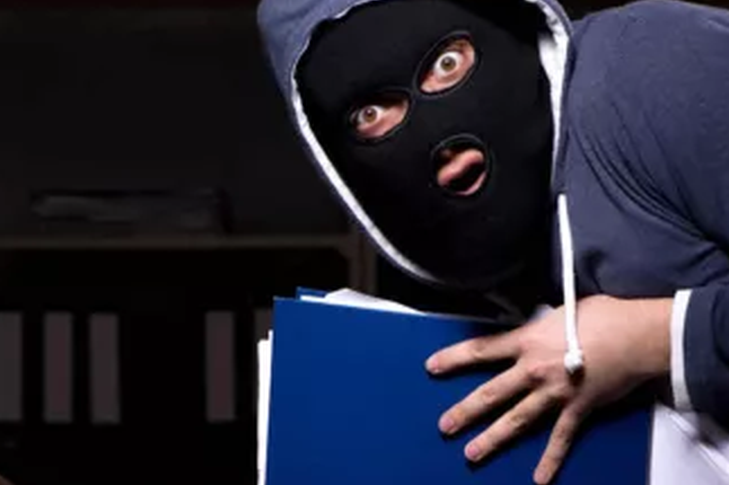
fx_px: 5060
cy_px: 396
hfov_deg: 8.2
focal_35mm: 250
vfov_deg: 5.5
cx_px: 311
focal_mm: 105
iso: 100
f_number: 8
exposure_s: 1/100
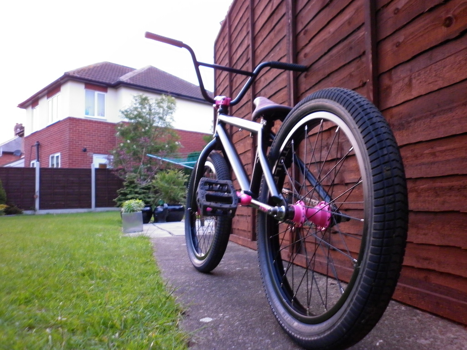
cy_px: 175
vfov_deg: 49.7
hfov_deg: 63.4
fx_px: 378
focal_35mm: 28
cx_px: 234
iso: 200
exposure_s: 1/8
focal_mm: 5
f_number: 2.8
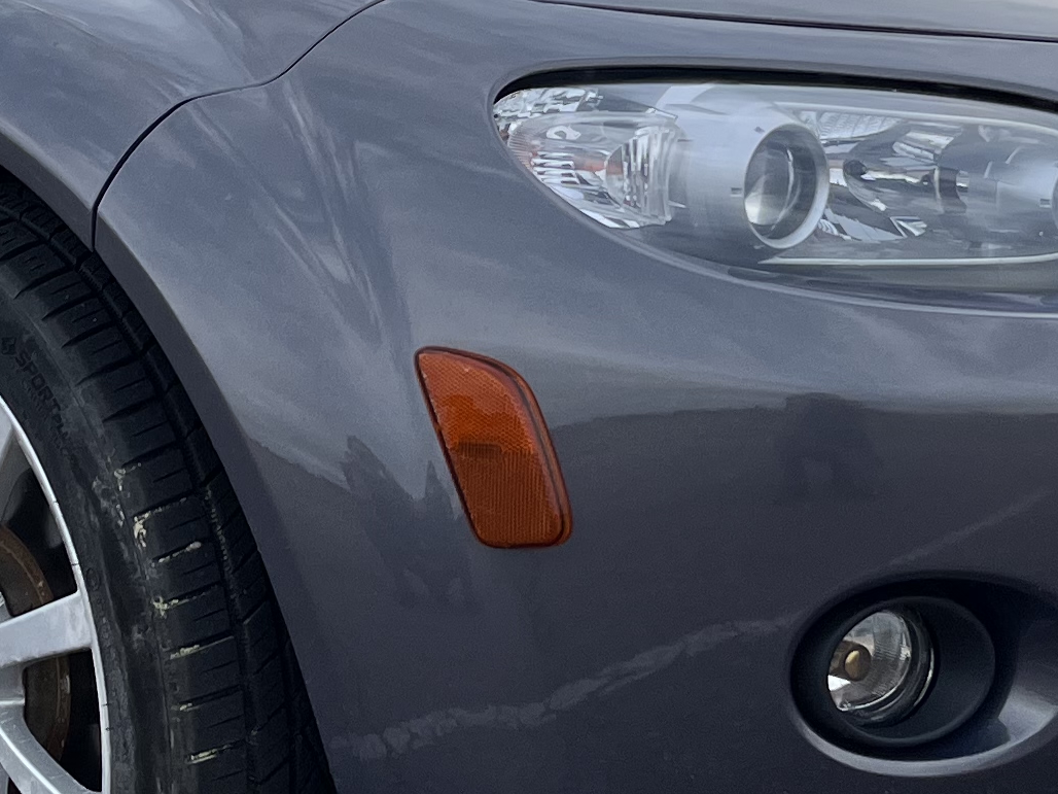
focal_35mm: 102
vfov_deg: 14.3
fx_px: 3118
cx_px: 228
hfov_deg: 19.1
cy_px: 19
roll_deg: +1.3
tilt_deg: -3.8
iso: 50
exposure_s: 1/550
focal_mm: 5.1
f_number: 1.6
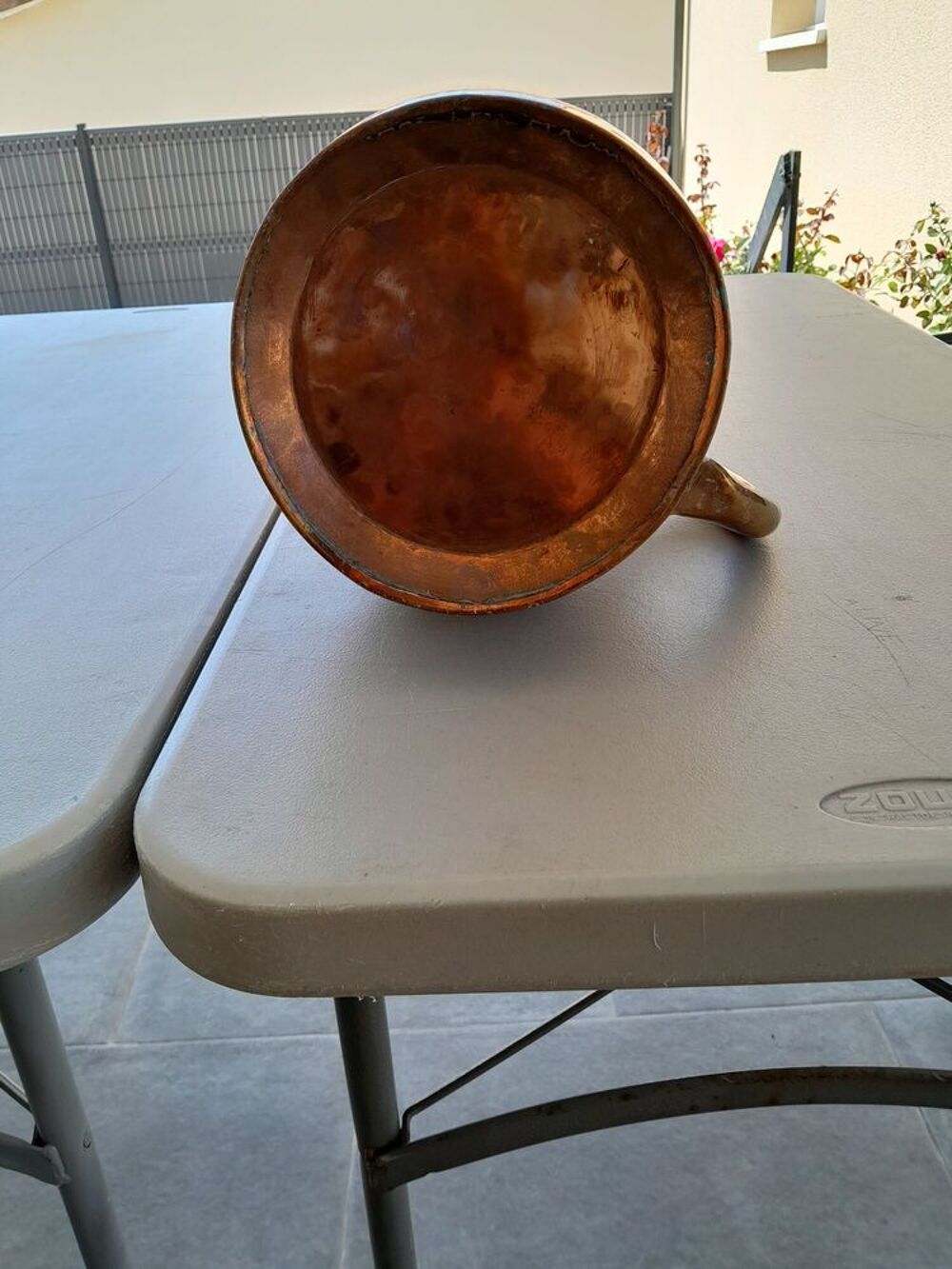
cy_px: 634
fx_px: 953
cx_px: 476
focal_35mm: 26
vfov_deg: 67.3
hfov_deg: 53.1
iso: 40
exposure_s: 1/108
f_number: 1.8
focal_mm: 3.98
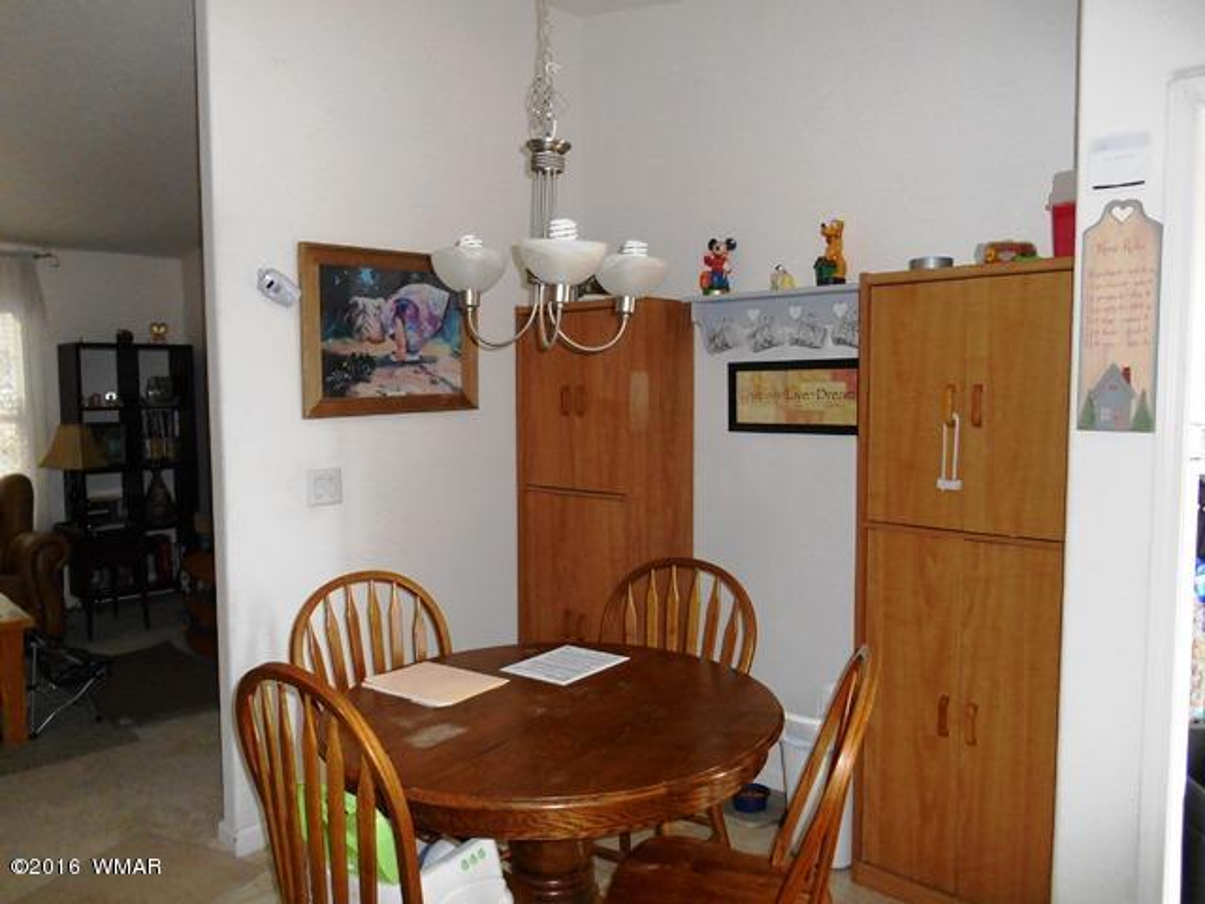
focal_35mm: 26
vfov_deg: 53.1
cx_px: 602
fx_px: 905
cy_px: 452
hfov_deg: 67.3
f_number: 3.4
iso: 280
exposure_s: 1/25
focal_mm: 4.7
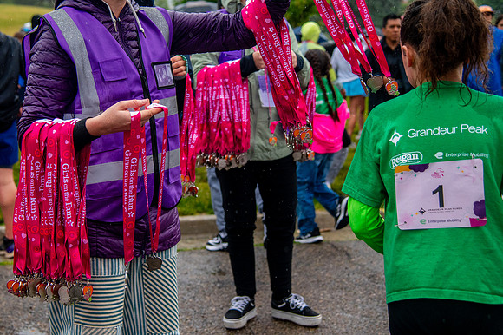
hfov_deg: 32.3
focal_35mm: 62
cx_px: 179
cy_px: 155
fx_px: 863
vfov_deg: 21.9
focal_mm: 48
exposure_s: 1/2500
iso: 1600
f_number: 4
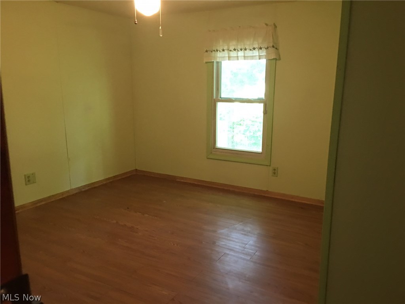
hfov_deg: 61.7
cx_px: 202
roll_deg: -0.2
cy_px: 152
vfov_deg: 48.2
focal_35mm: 29
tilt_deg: -10.9
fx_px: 339
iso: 50
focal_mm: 4.15
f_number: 2.2
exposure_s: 1/4
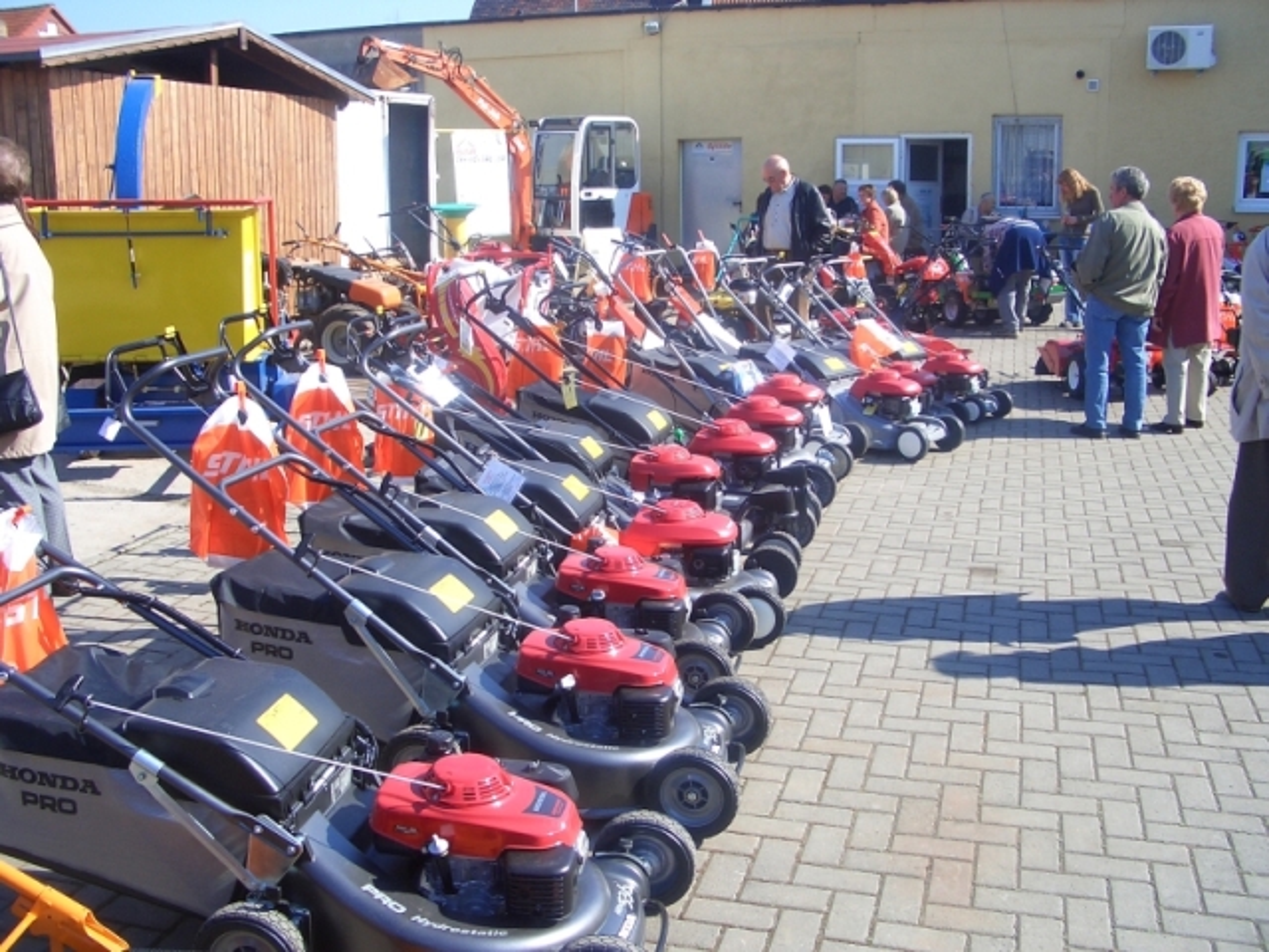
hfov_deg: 52.6
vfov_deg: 40.7
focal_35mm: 35
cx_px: 634
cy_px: 476
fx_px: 1283
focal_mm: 5.8
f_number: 4.3
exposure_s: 1/250
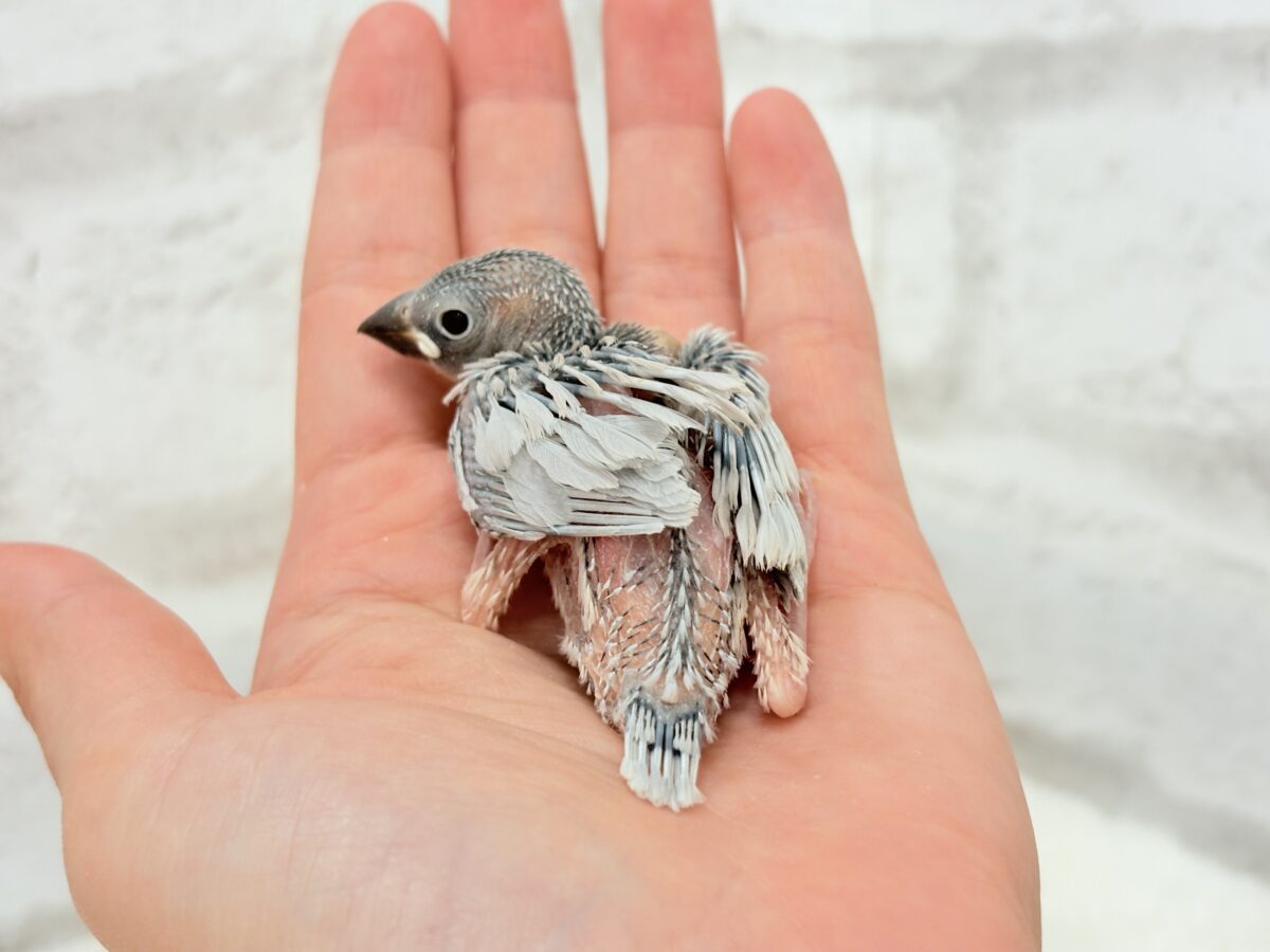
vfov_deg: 28.0
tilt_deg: -13.7
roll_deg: +2.8
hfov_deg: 36.8
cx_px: 635
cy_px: 476
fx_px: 1908
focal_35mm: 52
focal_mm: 5.96
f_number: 1.6
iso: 40
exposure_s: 1/50
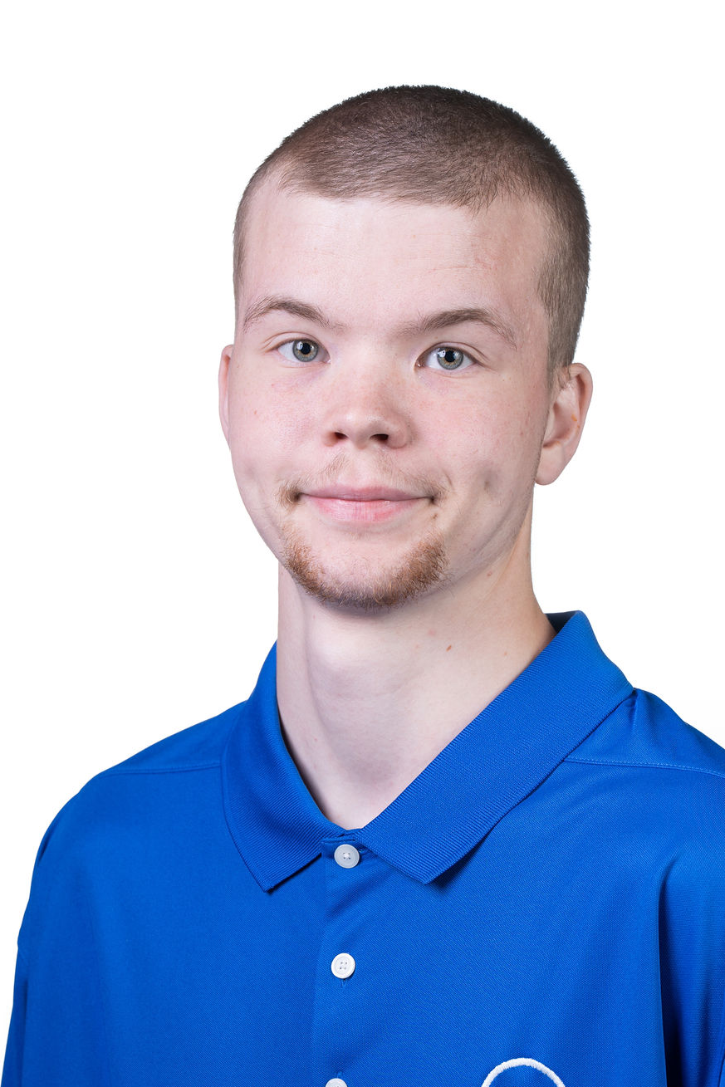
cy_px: 580
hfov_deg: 7.5
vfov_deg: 11.2
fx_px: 5526
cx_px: 398
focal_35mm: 183
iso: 250
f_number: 8
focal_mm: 156
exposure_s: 1/200
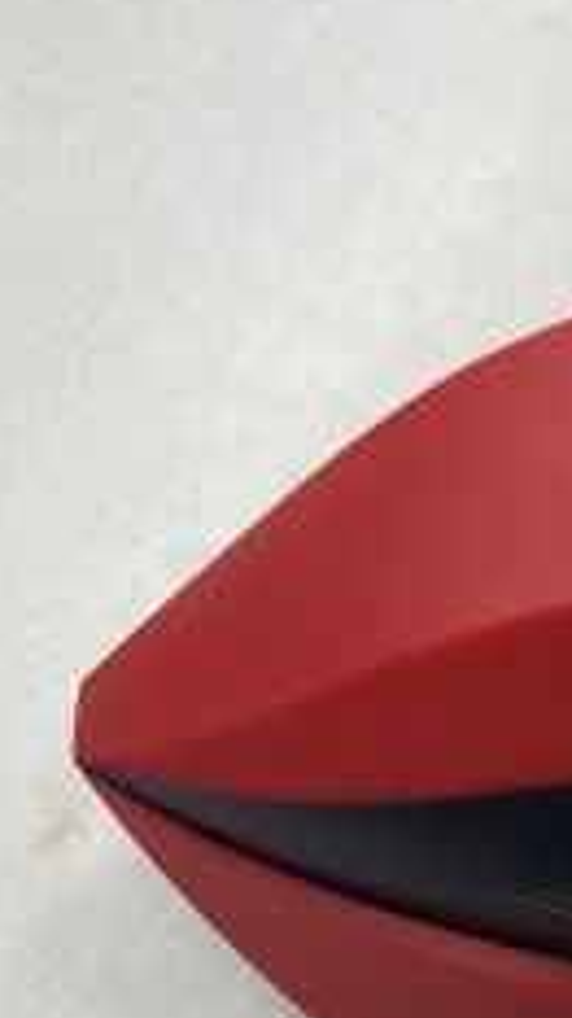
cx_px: 939
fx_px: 1969
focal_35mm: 73
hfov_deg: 14.9
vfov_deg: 26.0
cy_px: 1210
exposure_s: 1/100
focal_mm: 4.25
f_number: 1.8
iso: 80
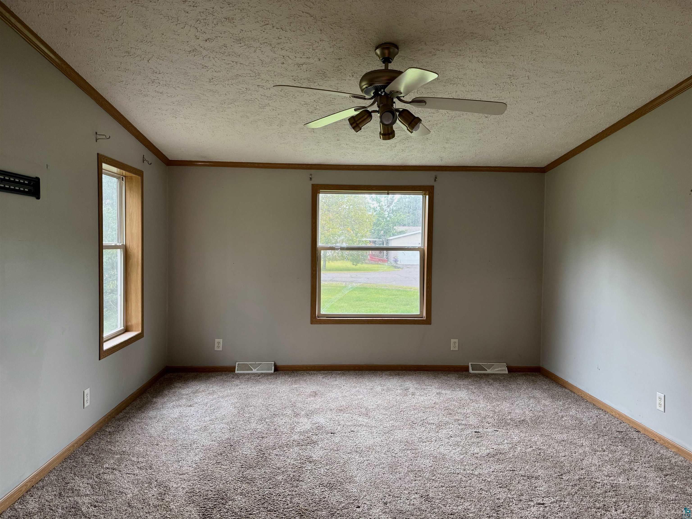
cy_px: 260
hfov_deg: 71.6
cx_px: 346
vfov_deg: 56.8
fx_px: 480
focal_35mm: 24
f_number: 1.78
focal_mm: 6.76
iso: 200
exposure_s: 1/60
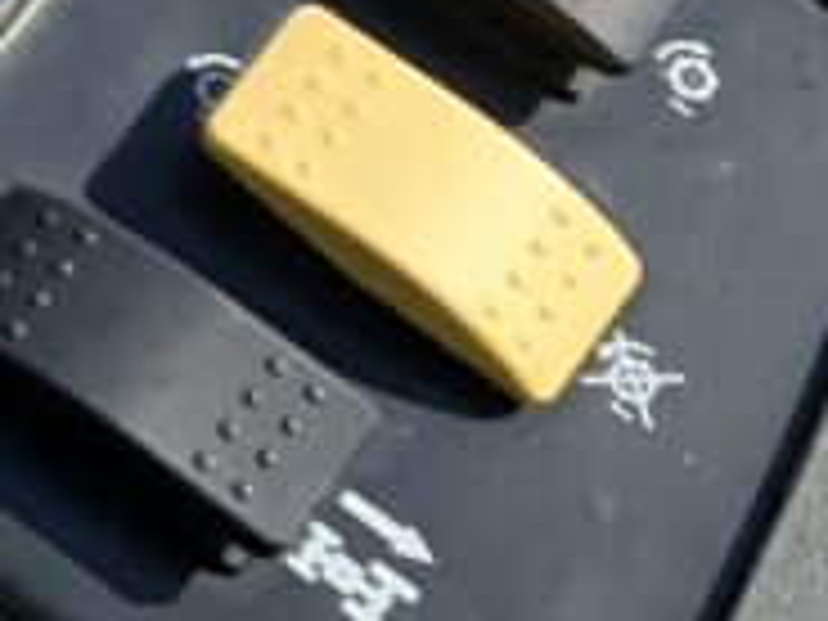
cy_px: -666
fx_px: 3851
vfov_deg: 8.7
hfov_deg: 10.3
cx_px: -1296
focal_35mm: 161
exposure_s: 1/1168
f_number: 1.8
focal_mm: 3
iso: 16
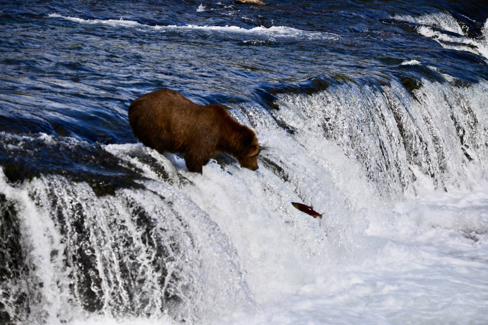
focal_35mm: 160
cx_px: 244
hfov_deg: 12.8
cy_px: 162
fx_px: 2169
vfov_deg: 8.6
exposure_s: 1/2000
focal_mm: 160
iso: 400
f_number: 5.6
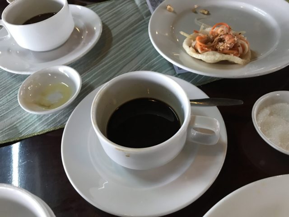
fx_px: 234
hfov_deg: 63.4
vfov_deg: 49.7
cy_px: 108
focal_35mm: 28
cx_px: 144
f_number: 1.8
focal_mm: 3.99
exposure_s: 1/17
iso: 64
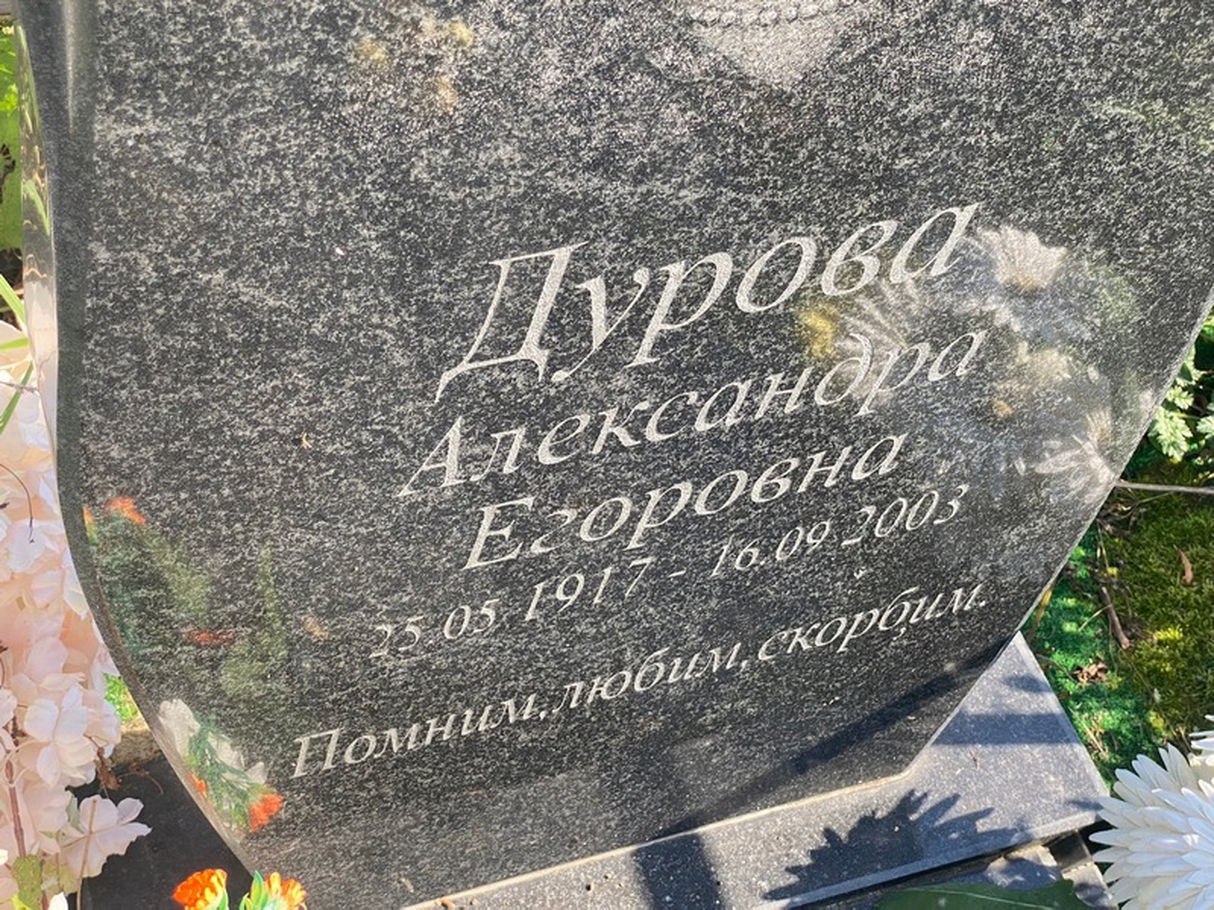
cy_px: 455
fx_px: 1824
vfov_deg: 28.0
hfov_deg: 36.8
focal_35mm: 52
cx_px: 607
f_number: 2
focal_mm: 6
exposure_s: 1/291
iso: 20
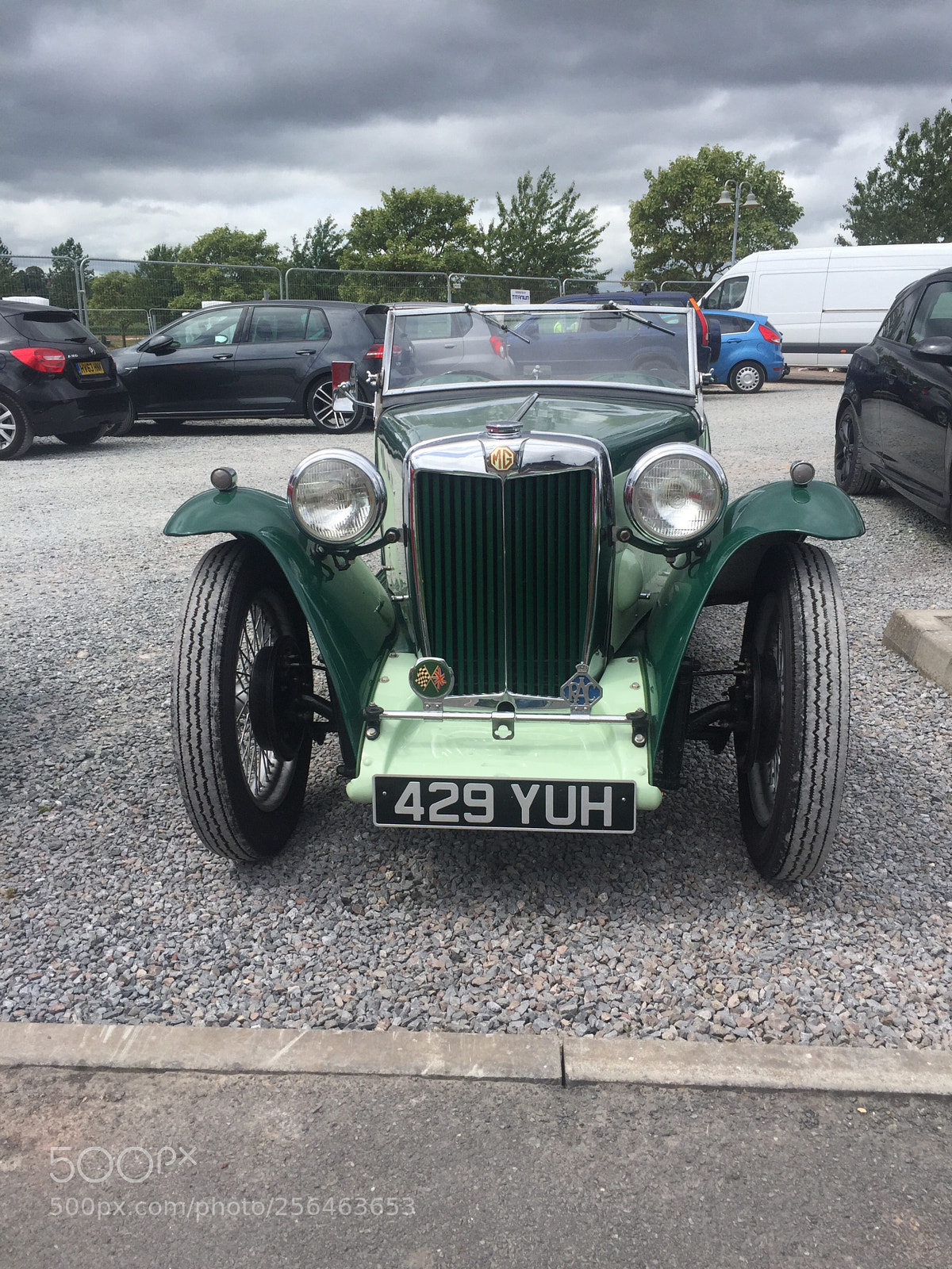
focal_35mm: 29
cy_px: 634
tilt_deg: -16.4
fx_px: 1063
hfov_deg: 48.2
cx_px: 476
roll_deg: -1.9
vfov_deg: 61.7
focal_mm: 4.15
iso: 32
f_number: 2.2
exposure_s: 1/1980
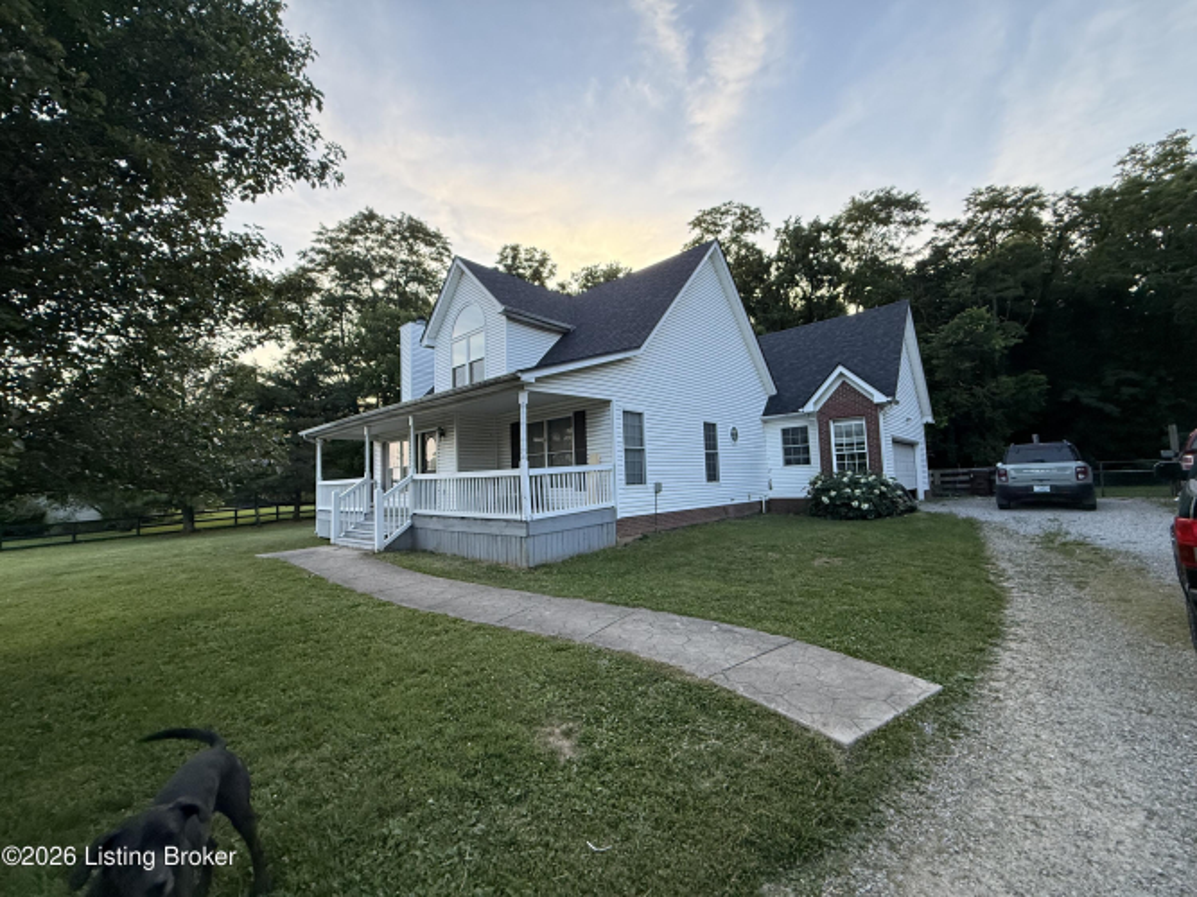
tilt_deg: +3.5
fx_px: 484
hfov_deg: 102.1
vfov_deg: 85.7
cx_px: 598
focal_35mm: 14
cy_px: 448
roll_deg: +2.0
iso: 200
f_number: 2.2
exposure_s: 1/99
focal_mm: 2.22
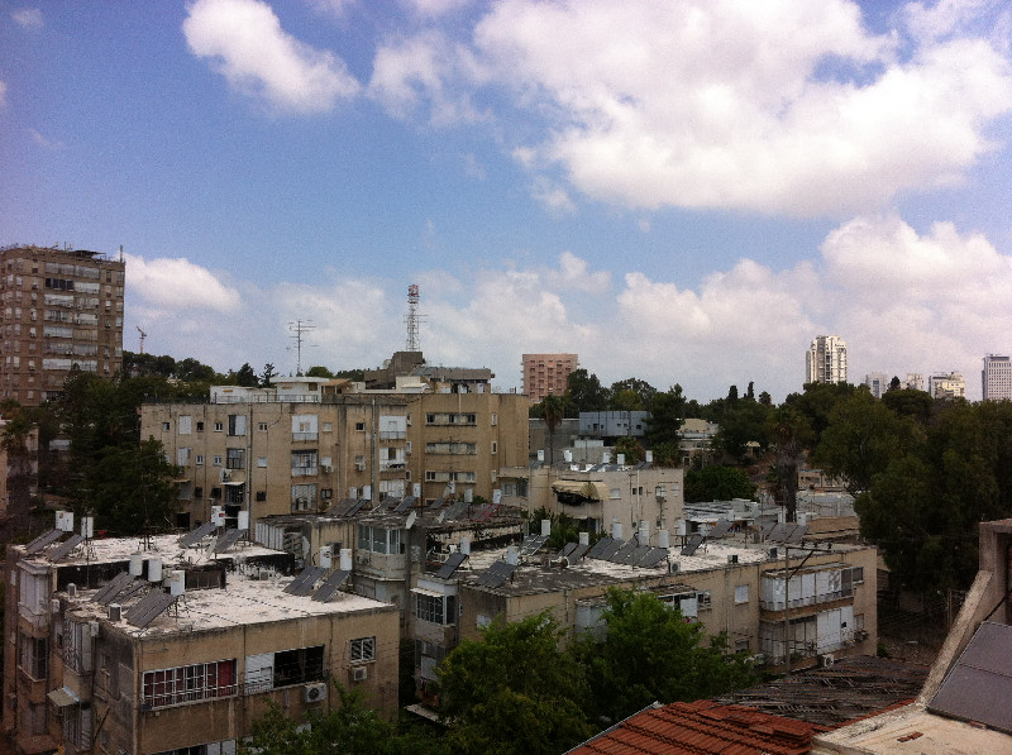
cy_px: 378
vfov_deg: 40.6
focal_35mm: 35
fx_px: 1021
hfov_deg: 52.7
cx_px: 506
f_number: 2.8
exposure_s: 1/2155
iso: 80
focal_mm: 3.85
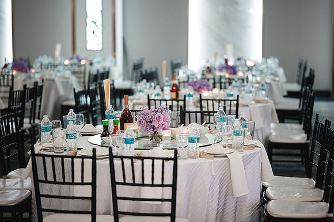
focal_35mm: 87
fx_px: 809
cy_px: 111
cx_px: 167
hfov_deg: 23.3
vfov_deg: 15.6
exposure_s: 1/200
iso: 1000
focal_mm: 85
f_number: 1.8
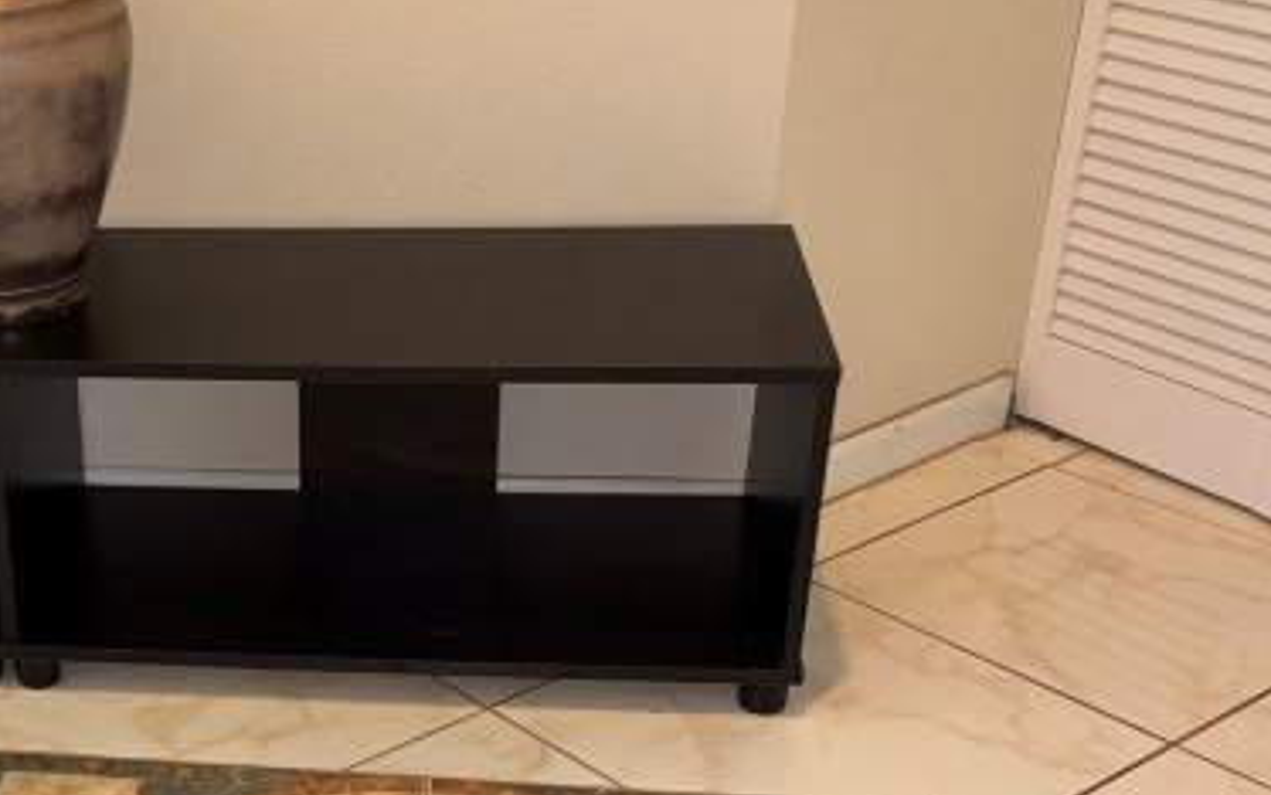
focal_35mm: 59
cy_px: 673
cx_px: 133
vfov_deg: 21.6
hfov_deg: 32.8
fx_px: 2044
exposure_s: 1/22
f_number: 1.6
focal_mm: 5.96
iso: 50
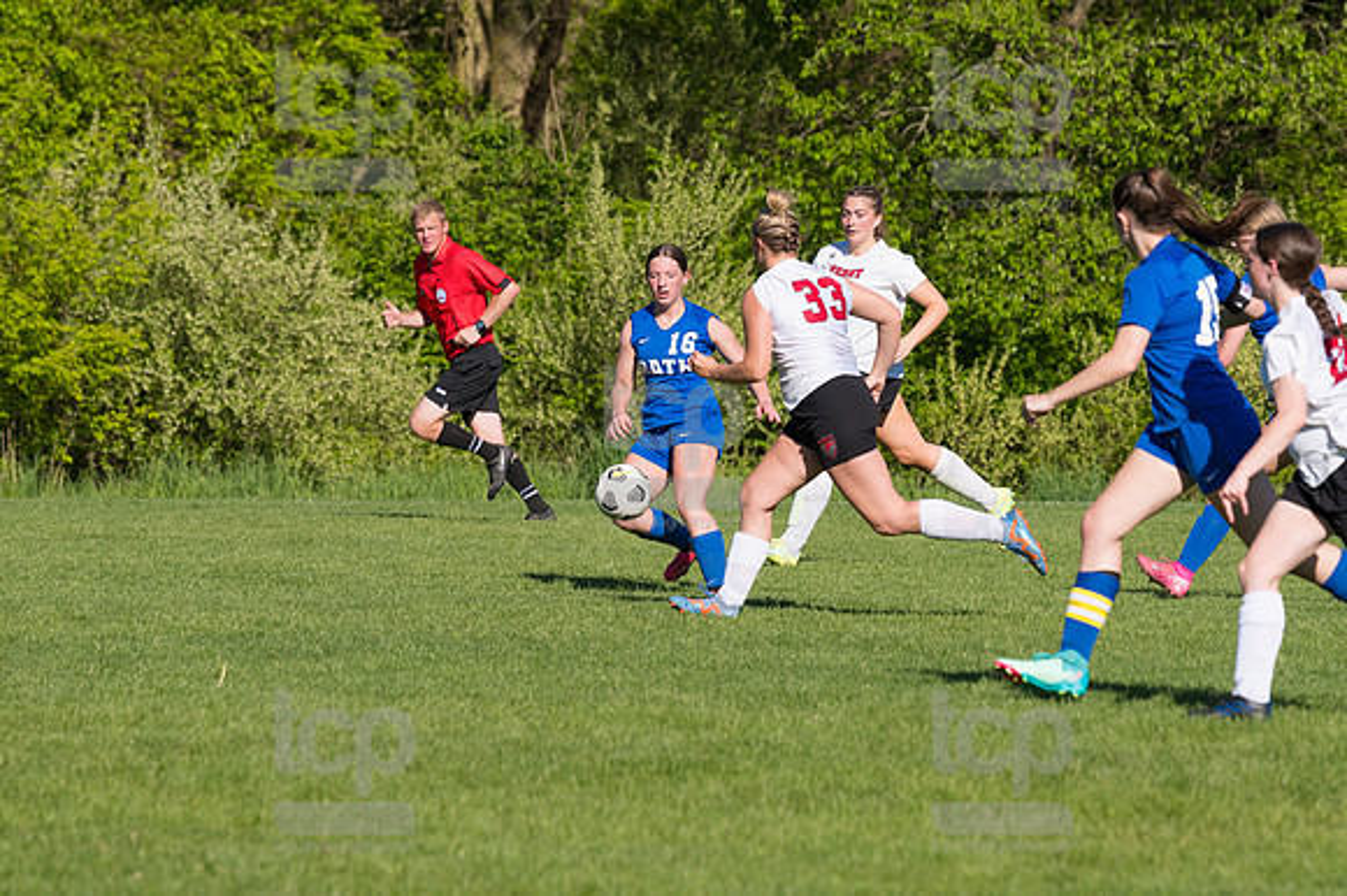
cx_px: 674
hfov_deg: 6.9
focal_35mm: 300
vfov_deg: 4.6
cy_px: 448
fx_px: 11218
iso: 250
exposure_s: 1/1600
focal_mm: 200
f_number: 5.6
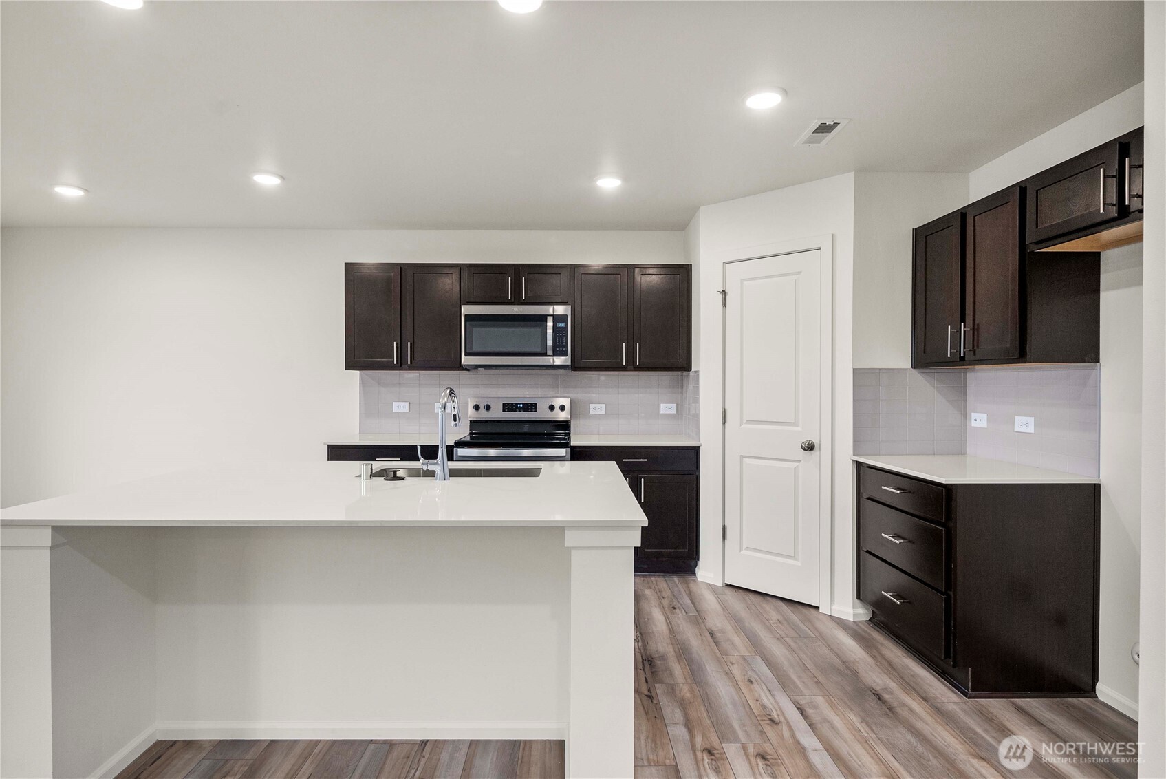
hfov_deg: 90.0
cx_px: 583
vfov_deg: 67.4
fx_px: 583
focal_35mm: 18
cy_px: 390
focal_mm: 18
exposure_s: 1/60
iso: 250
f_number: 7.1
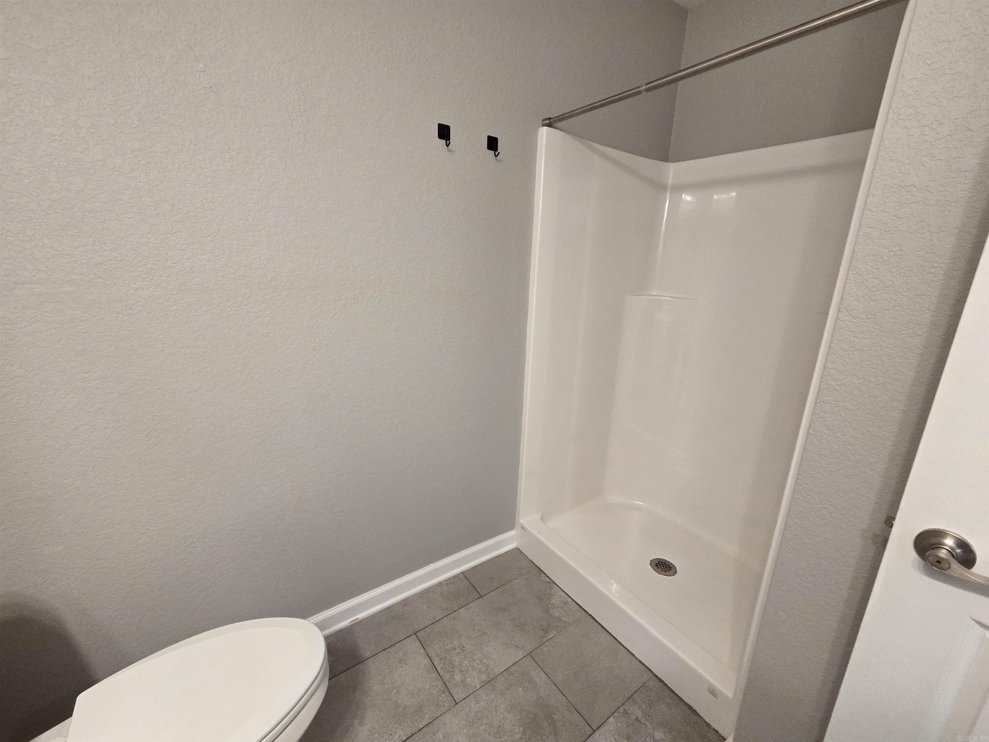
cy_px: 371
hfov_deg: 106.2
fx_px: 371
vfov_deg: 89.9
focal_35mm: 13
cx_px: 494
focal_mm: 2.2
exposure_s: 1/60
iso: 400
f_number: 2.2
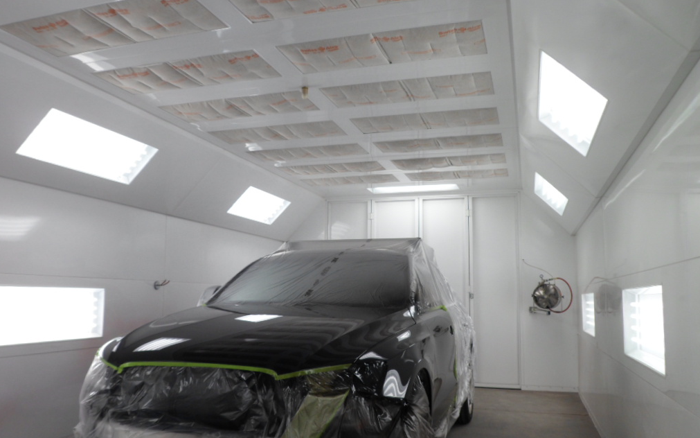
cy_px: 238
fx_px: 553
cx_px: 348
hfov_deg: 64.6
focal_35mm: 29
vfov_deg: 43.1
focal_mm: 4.9
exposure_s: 1/60
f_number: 3.3
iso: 80
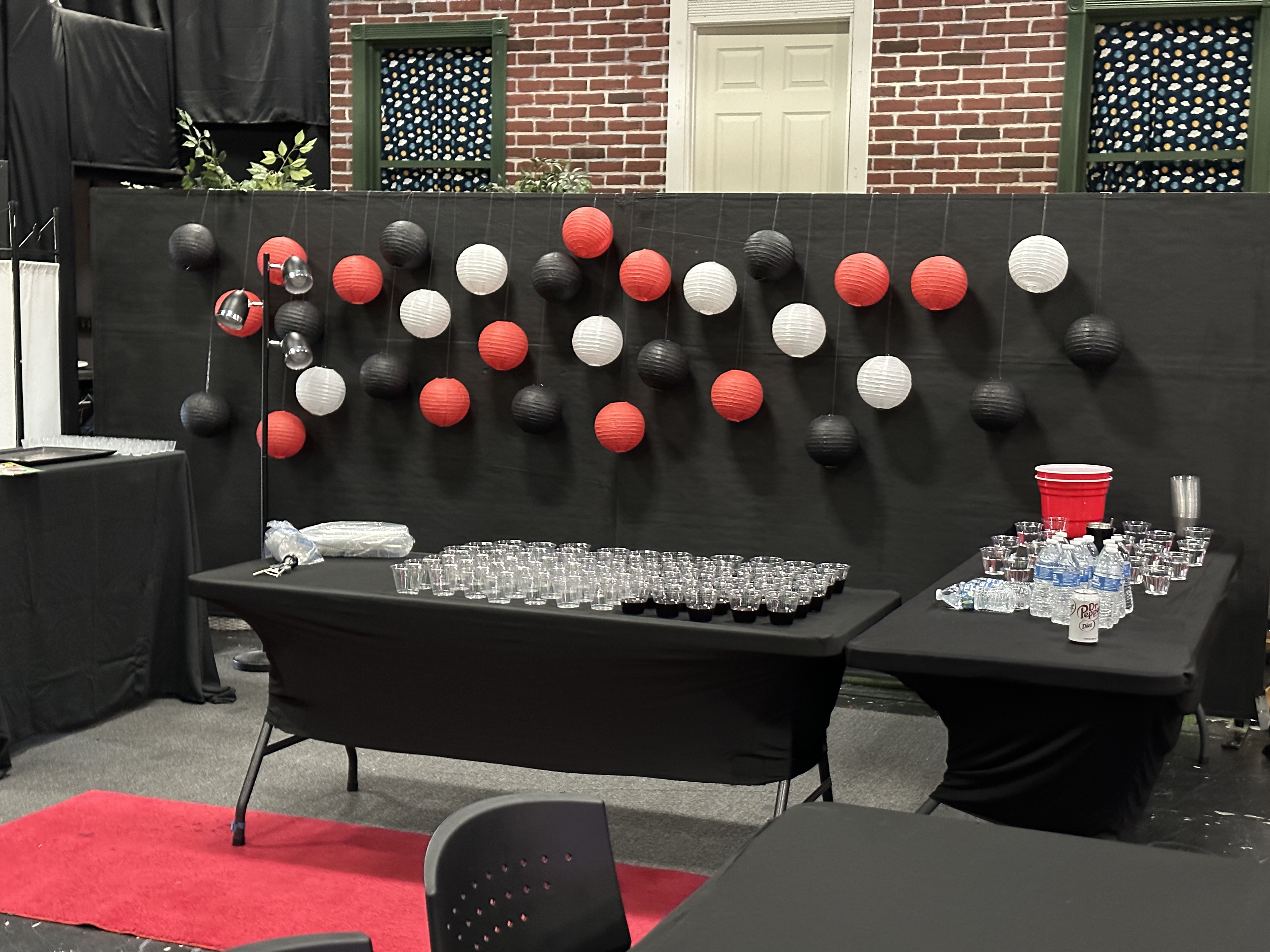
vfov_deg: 30.3
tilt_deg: -7.2
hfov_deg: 39.7
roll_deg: -1.0
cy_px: 476
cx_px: 635
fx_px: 1761
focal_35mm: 48
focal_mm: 6.86
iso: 640
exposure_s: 1/24
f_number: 1.78
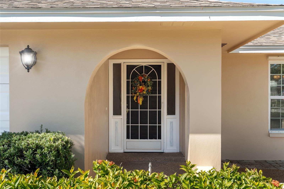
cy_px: 94
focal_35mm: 35
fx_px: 276
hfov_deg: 54.4
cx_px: 142
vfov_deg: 37.8
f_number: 9
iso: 250
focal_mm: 35
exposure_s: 1/50
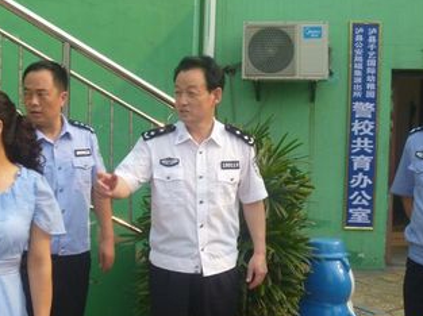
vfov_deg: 26.0
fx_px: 684
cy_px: 128
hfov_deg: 34.4
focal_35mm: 56
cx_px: 192
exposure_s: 1/200
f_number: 4.5
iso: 80
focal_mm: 6.3
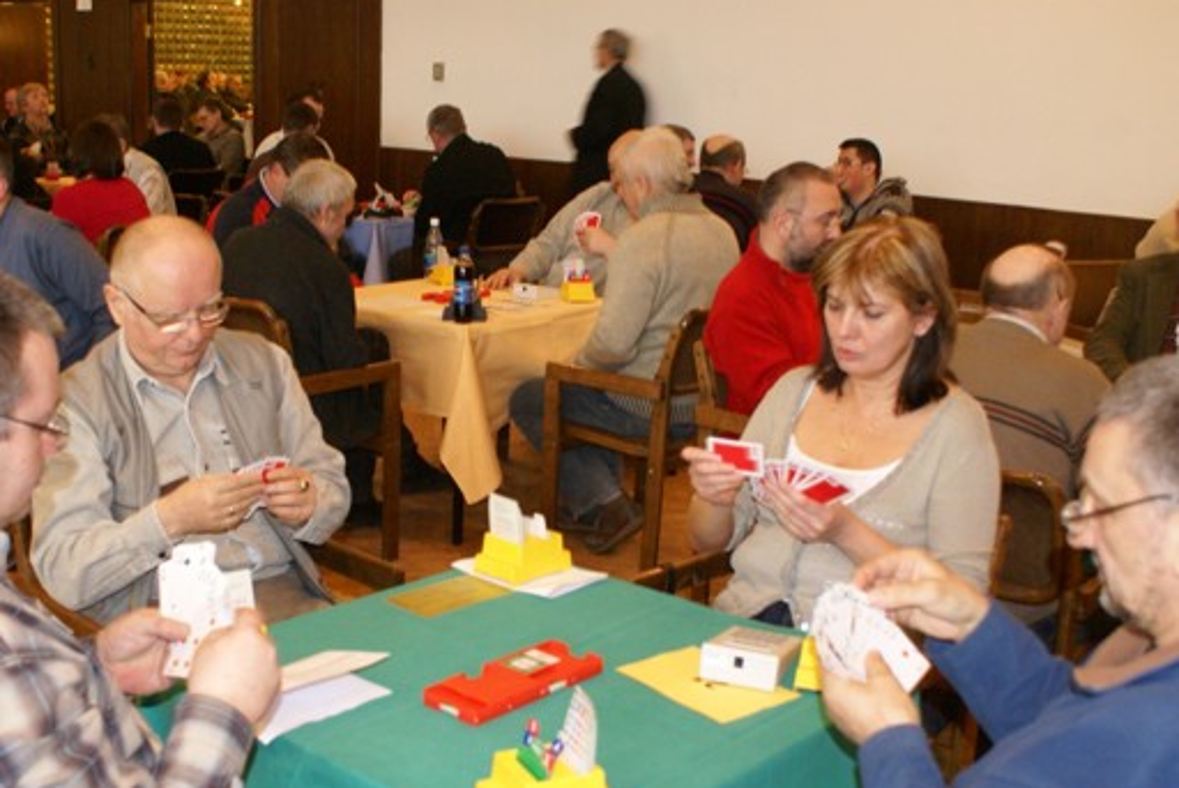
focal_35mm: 41
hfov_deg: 47.3
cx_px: 530
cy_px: 512
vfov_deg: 32.5
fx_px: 1343
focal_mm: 20
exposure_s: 1/15
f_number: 4
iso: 800
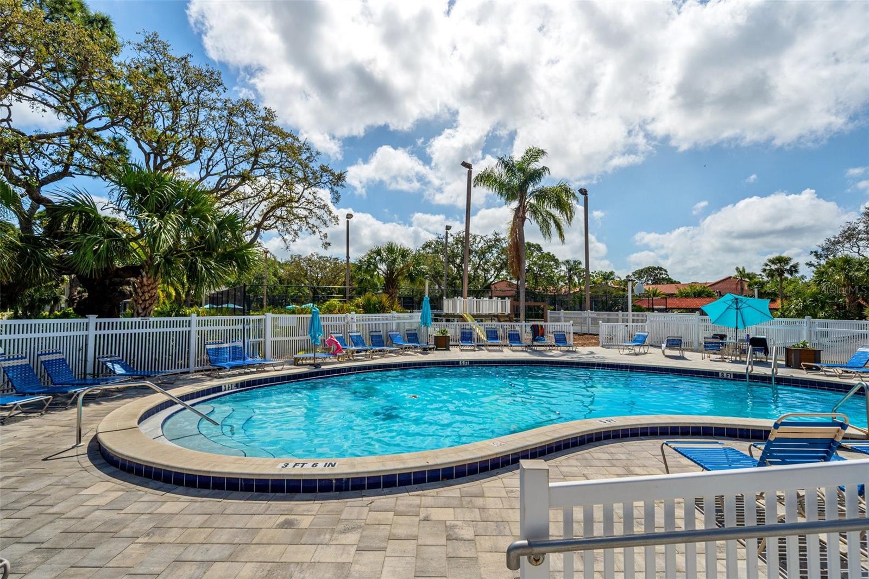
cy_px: 290
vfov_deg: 70.4
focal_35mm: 17
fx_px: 410
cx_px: 434
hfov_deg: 93.3
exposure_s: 1/2000
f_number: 7.1
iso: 250
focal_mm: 17
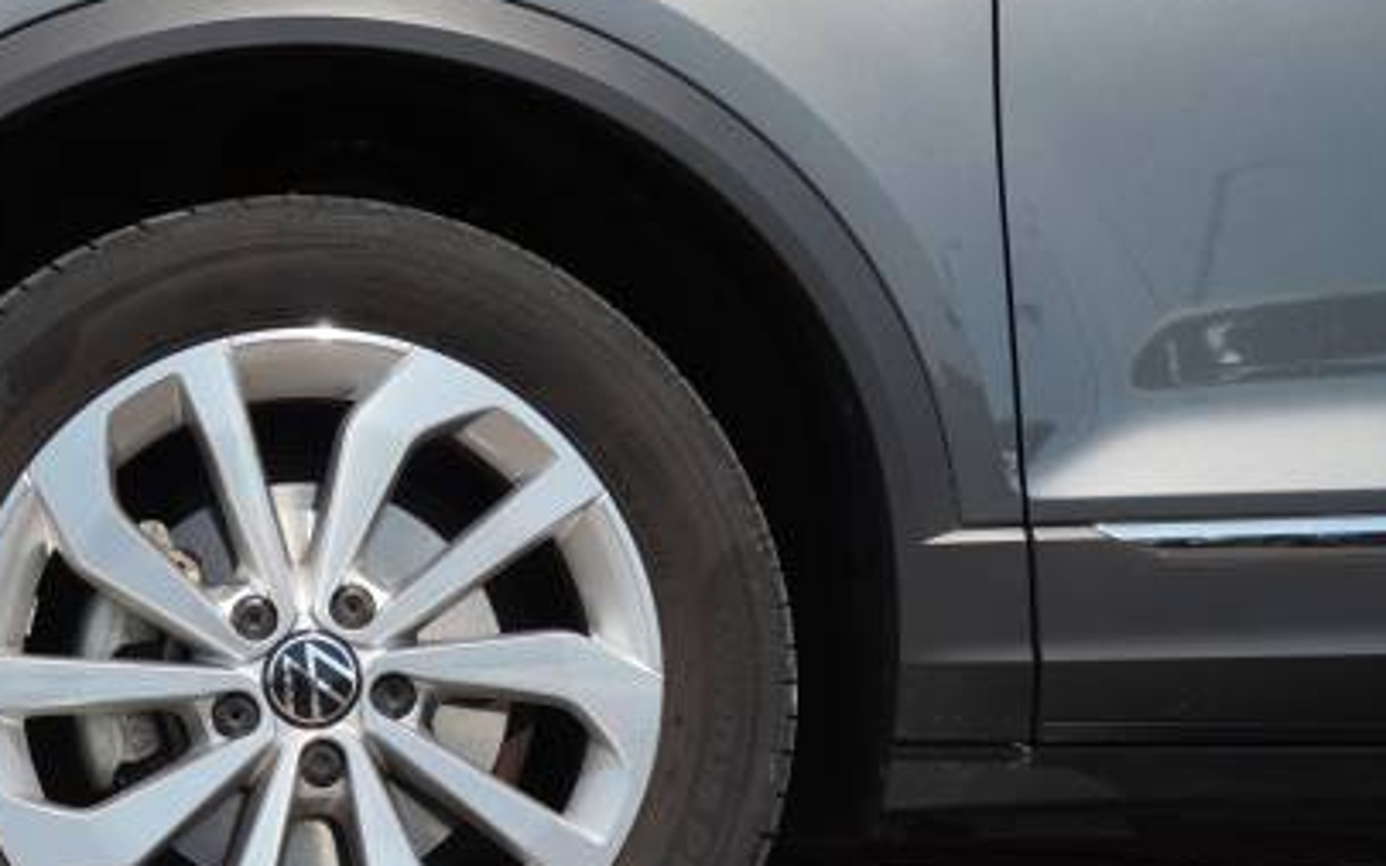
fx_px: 2825
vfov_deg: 17.3
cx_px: 332
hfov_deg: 27.2
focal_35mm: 75
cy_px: 678
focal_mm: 31
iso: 400
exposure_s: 1/1000
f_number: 6.3
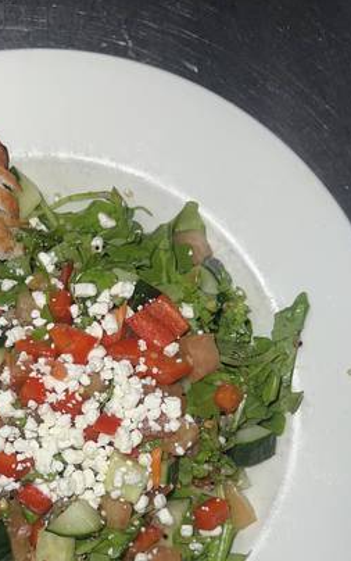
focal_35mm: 50
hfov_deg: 25.3
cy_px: 449
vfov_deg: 38.7
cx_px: 53
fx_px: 764
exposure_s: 1/338
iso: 32
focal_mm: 5.7
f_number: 1.5
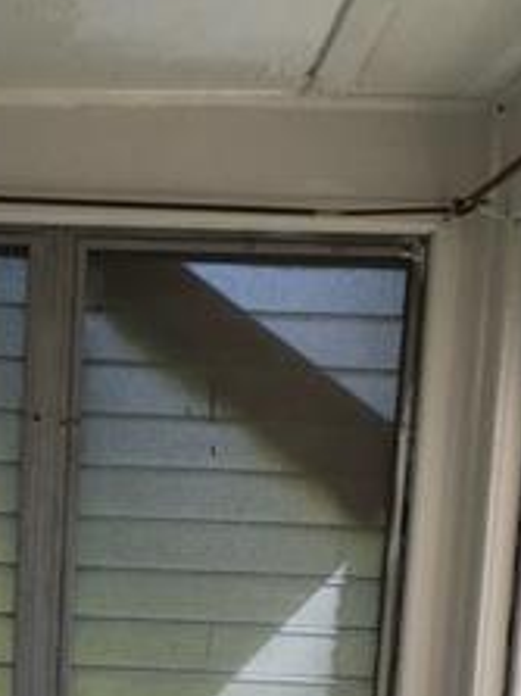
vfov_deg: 17.9
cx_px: -44
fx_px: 2009
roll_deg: -0.7
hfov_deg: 14.5
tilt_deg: -14.2
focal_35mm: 100
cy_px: 996
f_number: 2.2
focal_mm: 4.15
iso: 25
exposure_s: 1/235
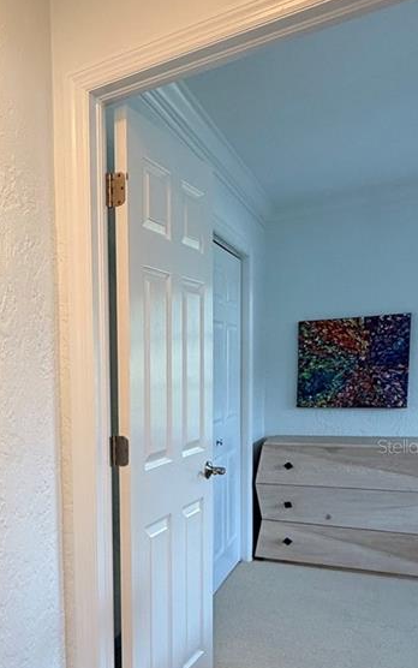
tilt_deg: -4.7
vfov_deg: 58.3
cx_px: -78
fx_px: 583
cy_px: 446
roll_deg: +2.7
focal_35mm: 32
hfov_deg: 32.8
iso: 125
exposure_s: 1/120
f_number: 2.2
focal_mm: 2.22
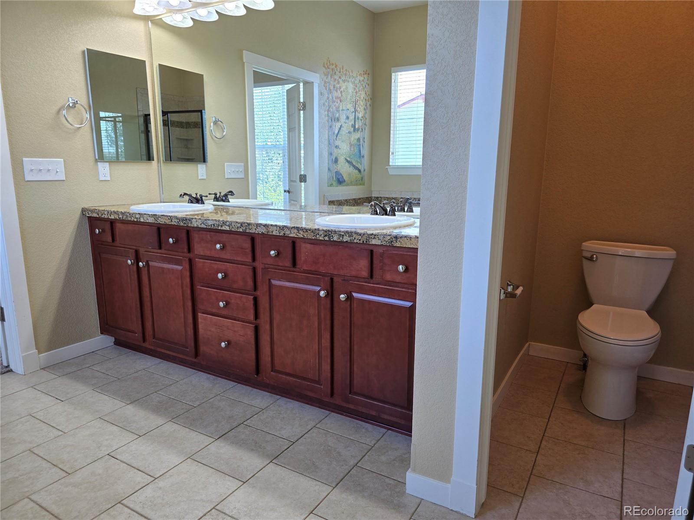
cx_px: 347
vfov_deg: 58.9
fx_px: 461
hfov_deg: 73.9
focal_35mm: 23
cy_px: 260
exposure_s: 1/120
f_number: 1.7
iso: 64
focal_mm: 6.3
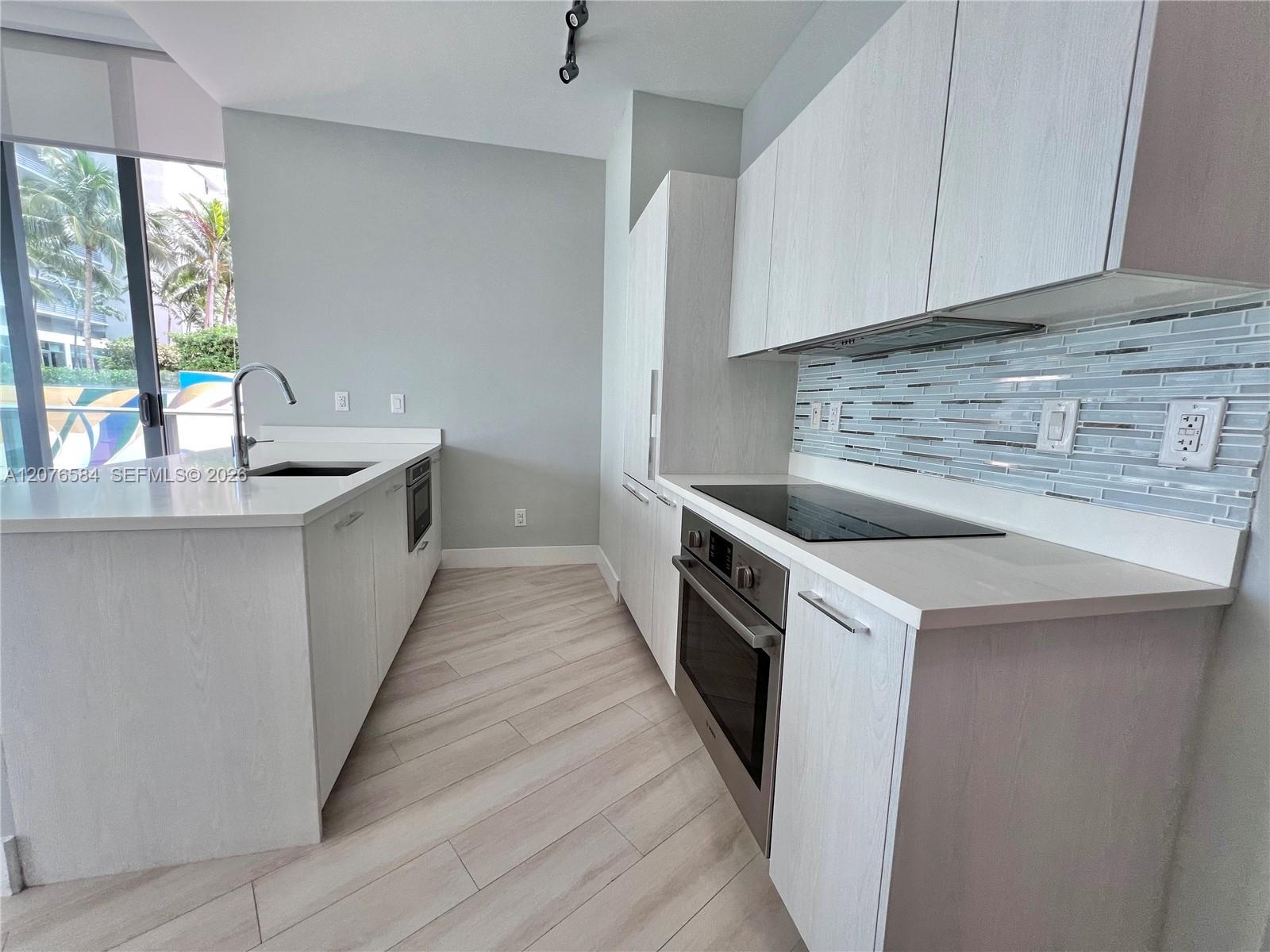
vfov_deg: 89.9
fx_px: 477
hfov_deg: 106.2
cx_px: 635
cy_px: 476
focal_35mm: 13
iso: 100
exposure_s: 1/120
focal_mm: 1.57
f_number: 1.8
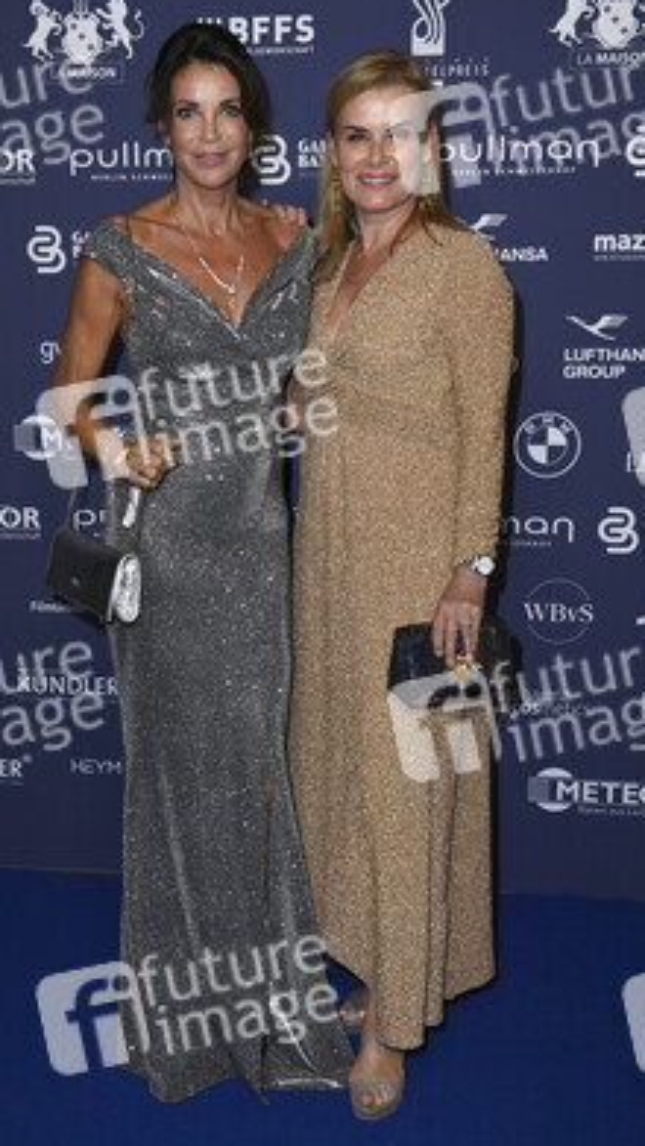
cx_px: 273
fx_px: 1368
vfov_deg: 45.5
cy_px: 566
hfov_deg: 26.5
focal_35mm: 45
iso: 320
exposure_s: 1/250
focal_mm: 42
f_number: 5.6
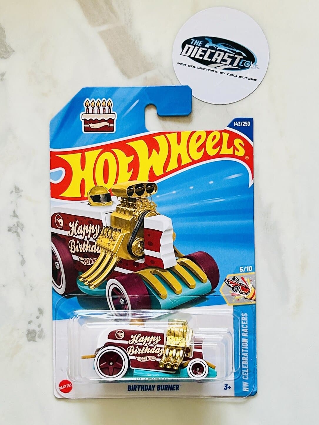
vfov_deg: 67.3
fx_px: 320
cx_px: 160
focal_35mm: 26
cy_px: 212
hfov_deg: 53.1
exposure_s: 1/121
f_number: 1.5
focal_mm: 5.7
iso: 80
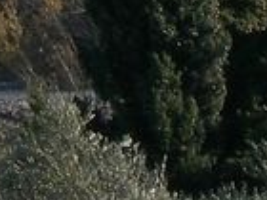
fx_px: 4011
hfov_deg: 3.8
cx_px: 67
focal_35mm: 520
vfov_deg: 2.8
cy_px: -253
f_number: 8.2
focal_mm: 23.4
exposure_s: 1/148
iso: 50
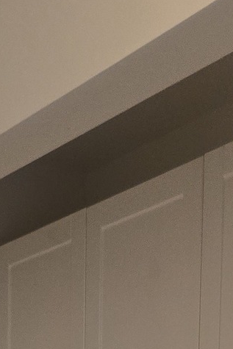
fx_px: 1125
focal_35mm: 116
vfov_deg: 14.7
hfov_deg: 11.7
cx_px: -4
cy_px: 687
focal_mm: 6.3
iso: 500
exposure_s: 1/120
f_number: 1.7
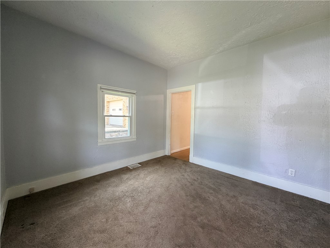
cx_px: 165
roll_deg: -0.8
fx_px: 133
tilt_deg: -3.7
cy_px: 124
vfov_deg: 85.7
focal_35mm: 14
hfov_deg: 102.1
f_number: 2.2
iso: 200
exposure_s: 1/121
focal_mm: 2.22
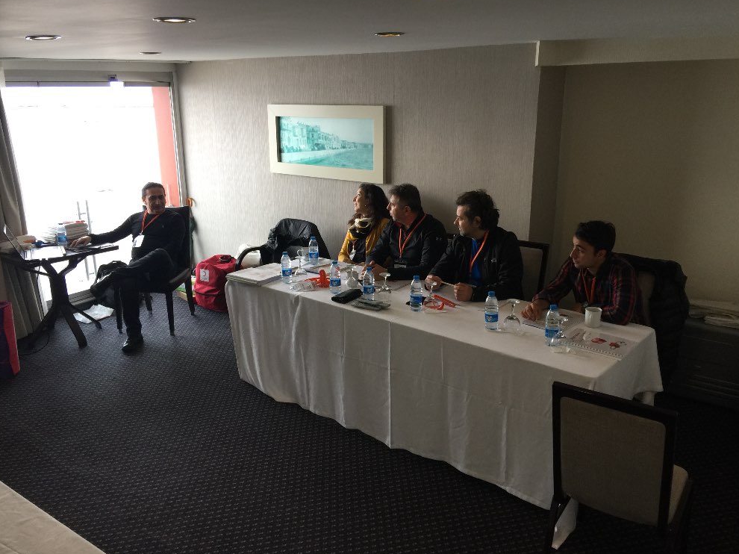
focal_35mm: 30
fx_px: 640
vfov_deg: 46.8
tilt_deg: -16.9
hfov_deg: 60.0
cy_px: 276
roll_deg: +0.7
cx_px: 364
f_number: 2.2
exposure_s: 1/33
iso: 40
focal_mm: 4.15
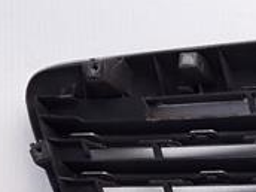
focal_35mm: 104
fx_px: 769
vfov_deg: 14.2
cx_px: 455
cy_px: 104
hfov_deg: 16.1
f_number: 1.9
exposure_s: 1/114
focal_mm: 2.91
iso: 100
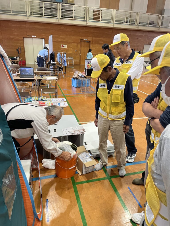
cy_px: 113
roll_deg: -1.8
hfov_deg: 53.1
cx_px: 85
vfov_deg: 67.3
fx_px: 170
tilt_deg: -21.7
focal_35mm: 26
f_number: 1.6
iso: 250
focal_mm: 4.2
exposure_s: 1/60
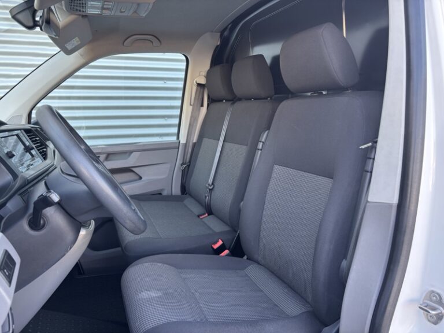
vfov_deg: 53.1
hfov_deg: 67.3
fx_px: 333
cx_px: 222
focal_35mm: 26
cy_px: 166
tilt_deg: -8.0
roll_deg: +0.3
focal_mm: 5.96
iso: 80
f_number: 1.6
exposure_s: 1/121
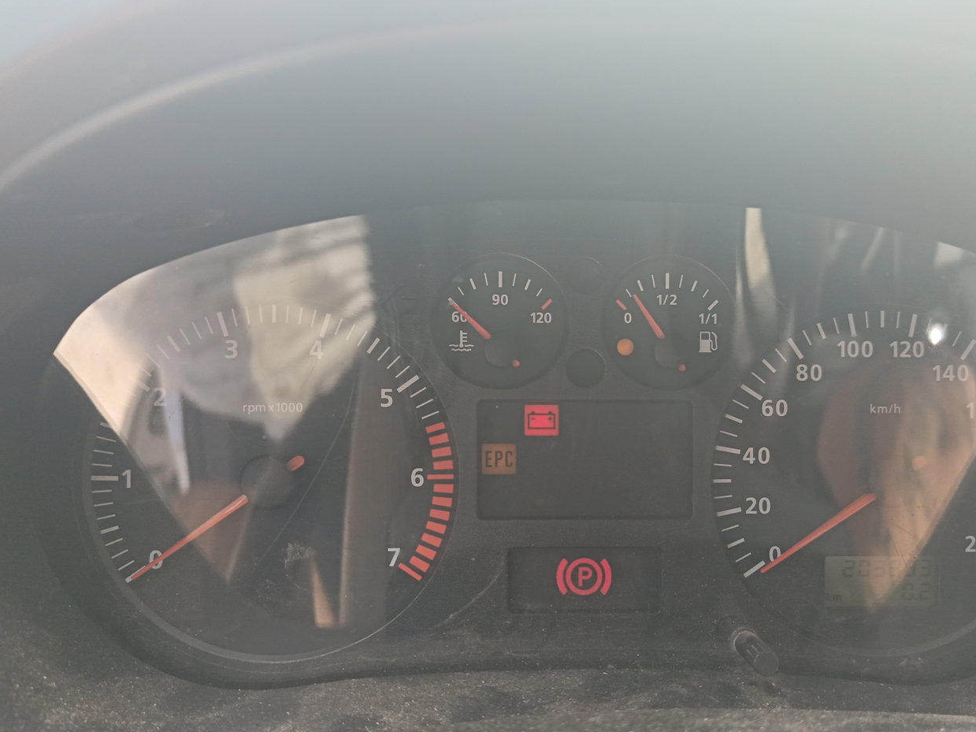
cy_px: 438
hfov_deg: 58.1
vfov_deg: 45.2
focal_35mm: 31
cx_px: 560
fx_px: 874
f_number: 1.75
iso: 523
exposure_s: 1/100
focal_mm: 5.25
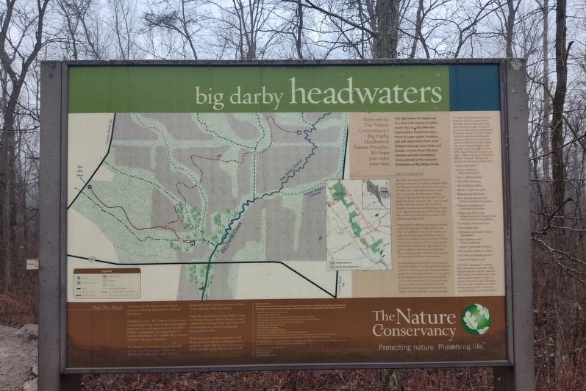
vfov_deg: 53.2
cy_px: 202
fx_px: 391
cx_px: 293
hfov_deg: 73.7
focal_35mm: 24
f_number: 1.8
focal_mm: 5.56
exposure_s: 1/120
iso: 104
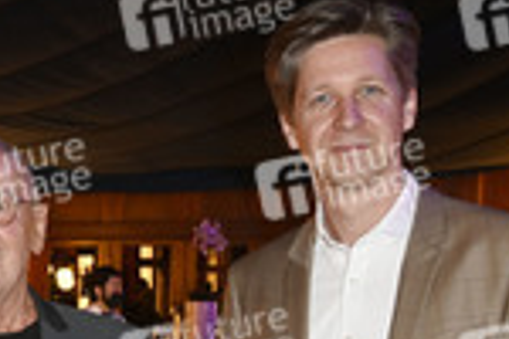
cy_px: 434
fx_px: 1145
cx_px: -87
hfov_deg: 23.2
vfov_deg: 16.0
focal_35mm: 81
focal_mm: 27
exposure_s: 1/25
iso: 1000
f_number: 5.6
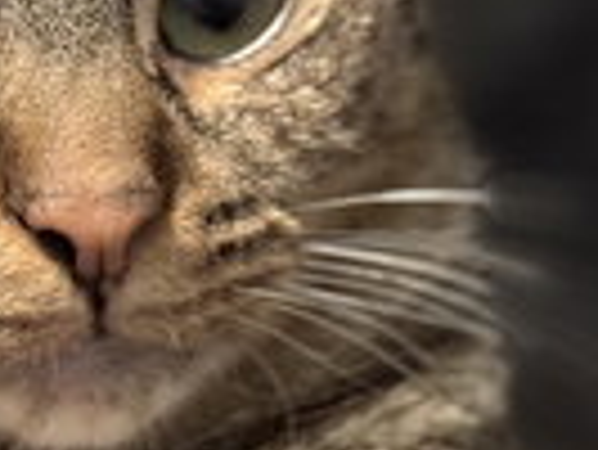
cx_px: -112
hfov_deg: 10.8
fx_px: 3112
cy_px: 205
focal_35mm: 180
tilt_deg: -14.2
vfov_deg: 8.3
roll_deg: +0.2
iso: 640
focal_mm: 6.76
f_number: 1.78
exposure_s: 1/24
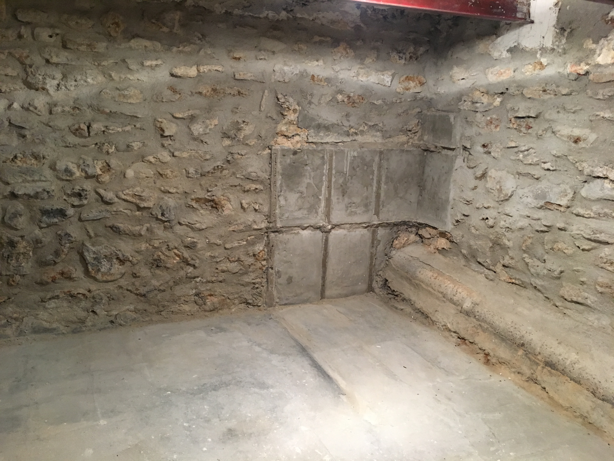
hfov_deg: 61.7
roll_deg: -3.9
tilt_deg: -14.8
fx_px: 514
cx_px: 307
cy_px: 230
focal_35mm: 29
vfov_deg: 48.2
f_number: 2.2
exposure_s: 1/33
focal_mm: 4.15
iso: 250
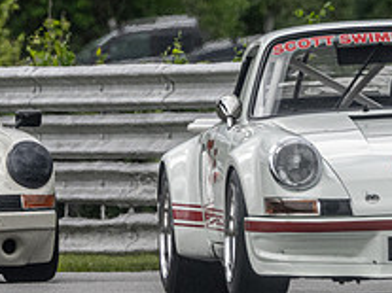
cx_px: 144
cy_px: 145
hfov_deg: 0.8
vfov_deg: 0.6
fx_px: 26687
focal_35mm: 2358
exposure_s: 1/1000
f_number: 8
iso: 400
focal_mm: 420
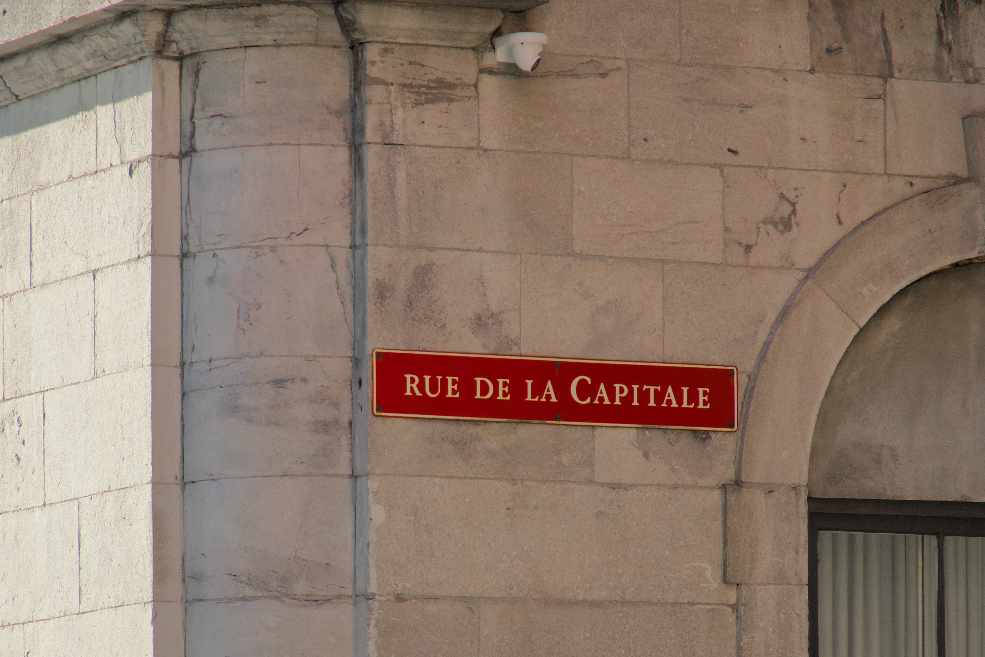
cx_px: 451
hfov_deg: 8.2
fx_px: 6867
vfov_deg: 5.5
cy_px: 399
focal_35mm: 251
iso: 125
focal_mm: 72
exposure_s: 1/200
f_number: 4.5
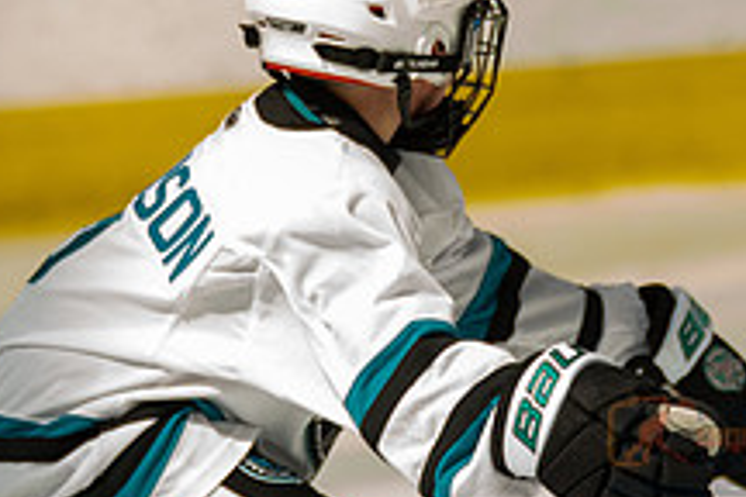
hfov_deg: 2.1
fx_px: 19933
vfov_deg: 1.4
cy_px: 145
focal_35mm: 962
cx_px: 309
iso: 1600
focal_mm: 247
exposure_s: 1/3200
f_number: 3.2
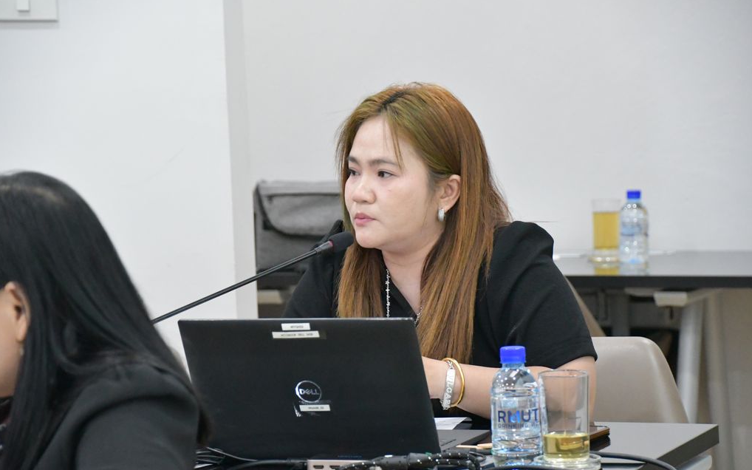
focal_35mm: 161
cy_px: 249
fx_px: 3299
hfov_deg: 13.0
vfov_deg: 8.1
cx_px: 375
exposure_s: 1/125
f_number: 5.6
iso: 8000
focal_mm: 105
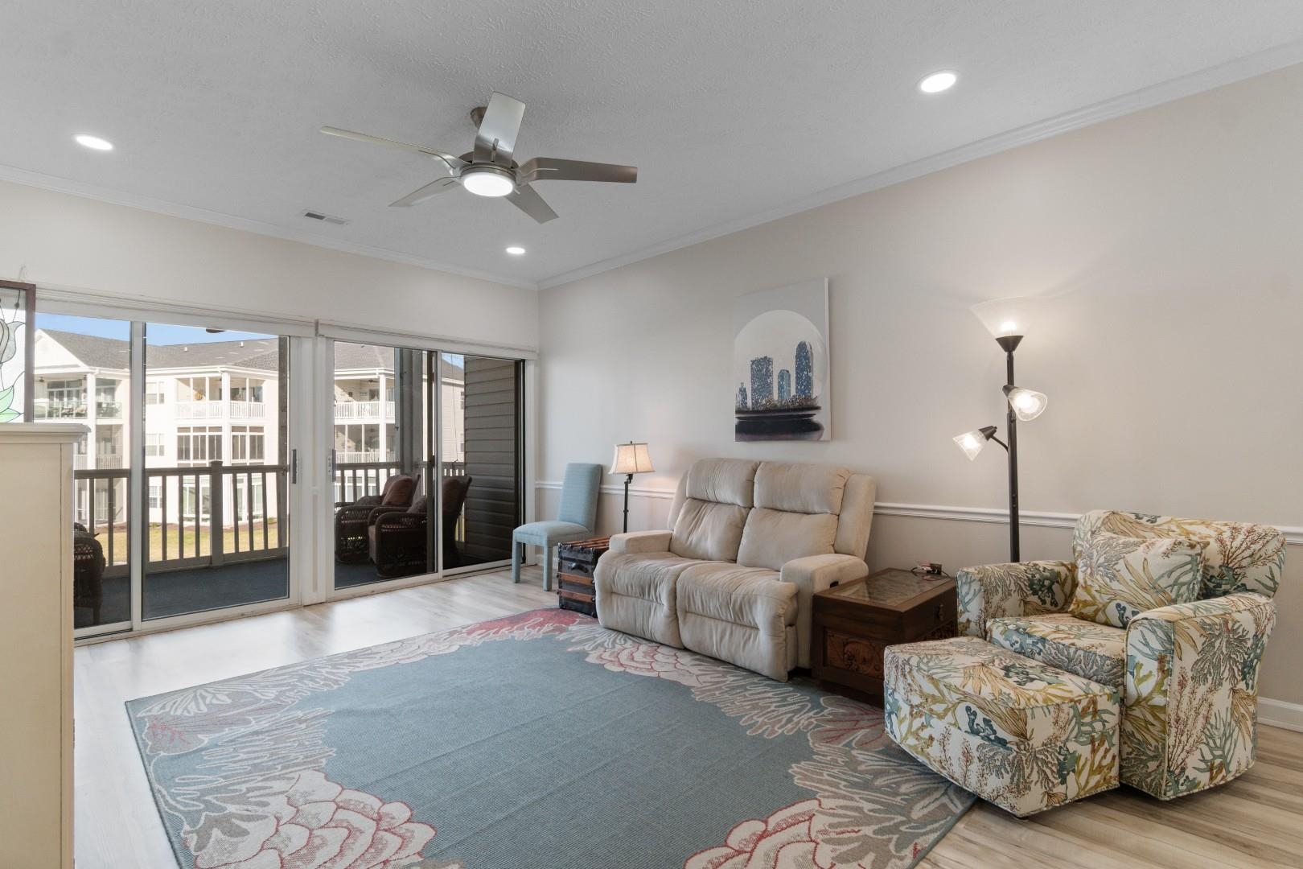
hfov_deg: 96.7
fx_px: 579
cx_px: 652
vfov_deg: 73.7
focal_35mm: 16
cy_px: 434
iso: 100
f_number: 4.8
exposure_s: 1/4
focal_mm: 11
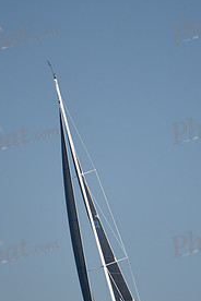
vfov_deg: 4.9
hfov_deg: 3.3
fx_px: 3526
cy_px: 189
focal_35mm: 421
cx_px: 115
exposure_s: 1/4000
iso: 250
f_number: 2.8
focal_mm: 200
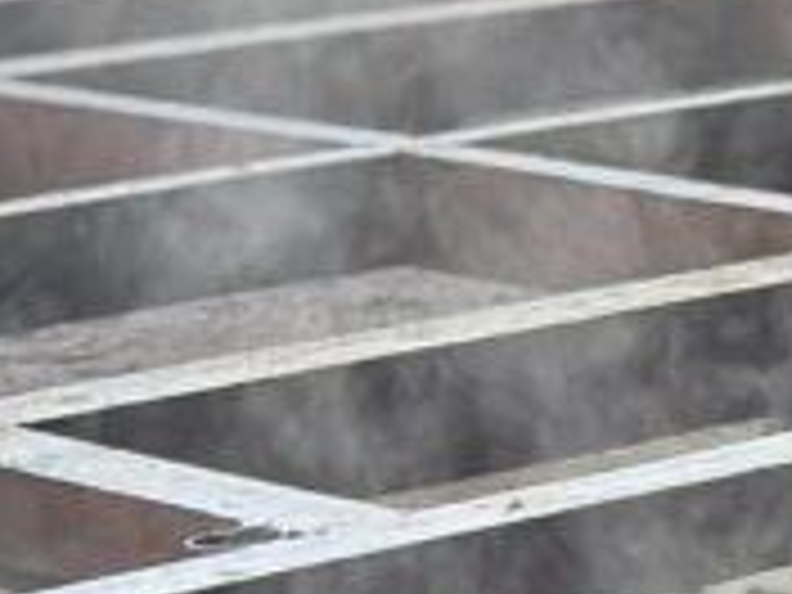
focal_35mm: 280
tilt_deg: -14.4
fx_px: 6406
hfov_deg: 6.5
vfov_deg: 5.3
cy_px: 585
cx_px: 2295
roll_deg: +1.0
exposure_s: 1/334
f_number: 1.78
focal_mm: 6.86
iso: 80
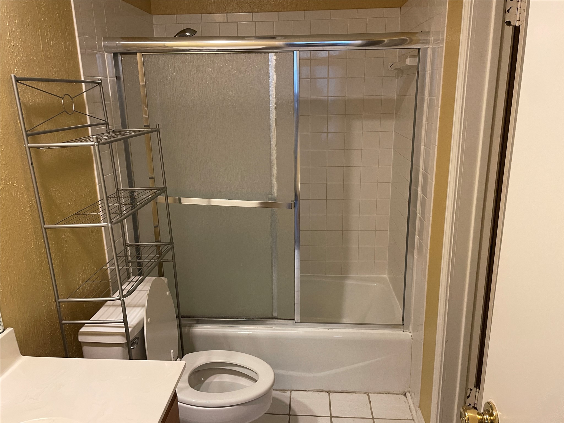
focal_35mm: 26
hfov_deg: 67.3
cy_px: 212
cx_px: 282
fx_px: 424
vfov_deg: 53.1
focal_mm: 4.2
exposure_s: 1/60
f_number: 1.6
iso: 160
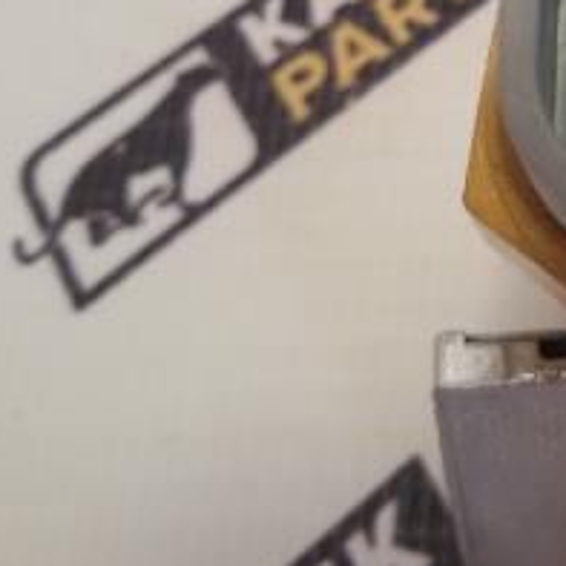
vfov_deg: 22.4
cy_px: 30
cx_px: 667
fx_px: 1387
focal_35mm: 75
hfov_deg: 21.5
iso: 50
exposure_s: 1/60
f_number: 2.4
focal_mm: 2.93
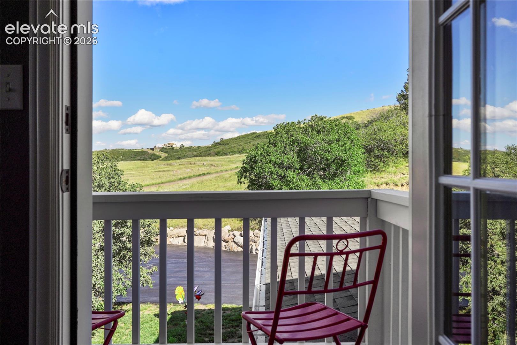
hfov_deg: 55.8
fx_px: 488
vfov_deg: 38.9
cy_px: 172
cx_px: 258
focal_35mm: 34
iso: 200
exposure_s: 1/500
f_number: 9
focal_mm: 34
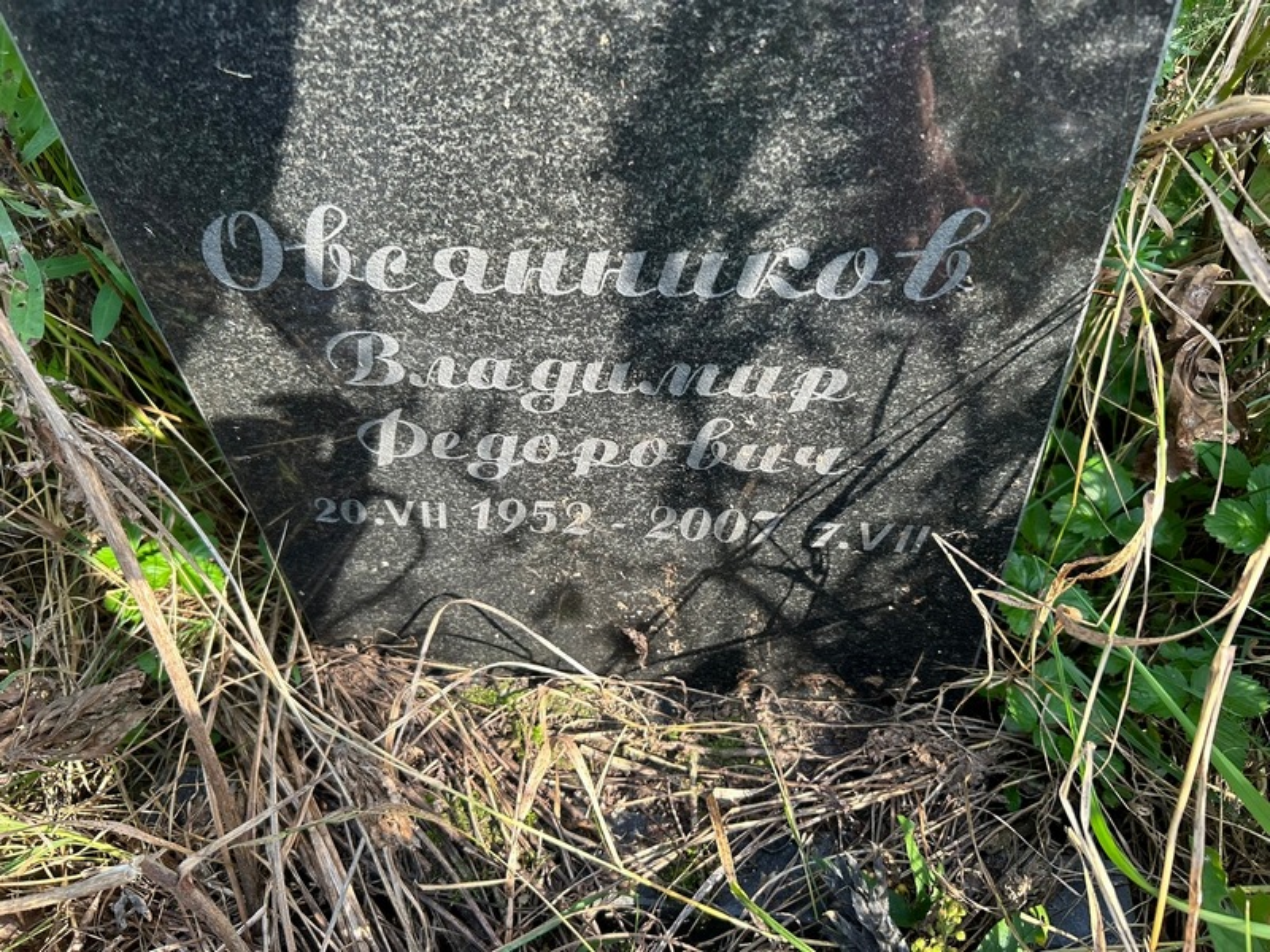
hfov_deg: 67.3
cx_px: 635
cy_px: 476
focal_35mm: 26
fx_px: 954
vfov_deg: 53.1
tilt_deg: -45.4
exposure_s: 1/337
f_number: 1.5
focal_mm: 5.7
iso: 50
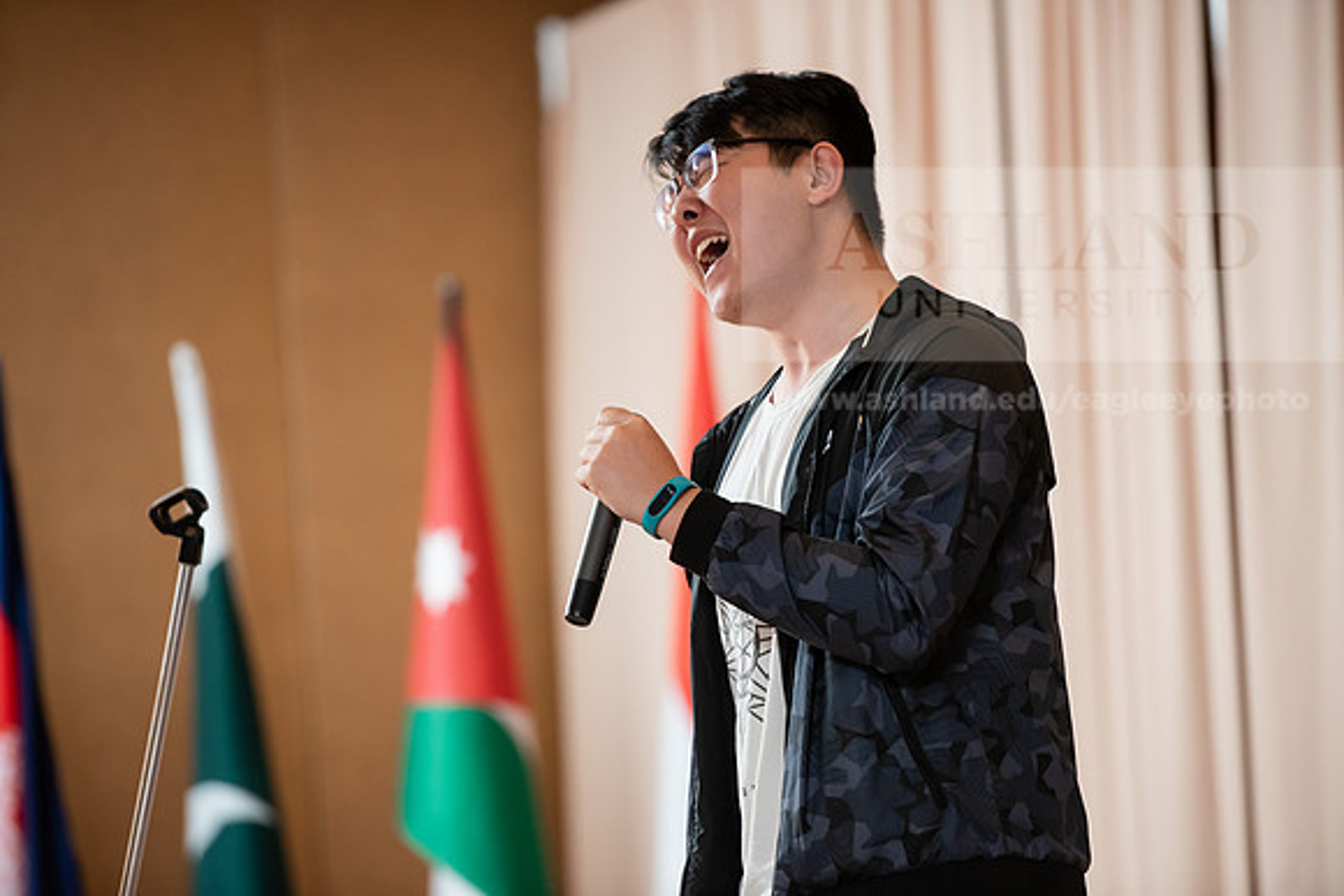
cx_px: 672
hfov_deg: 10.8
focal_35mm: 190
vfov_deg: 7.2
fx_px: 7095
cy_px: 448
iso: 2000
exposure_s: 1/200
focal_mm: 190
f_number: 2.8
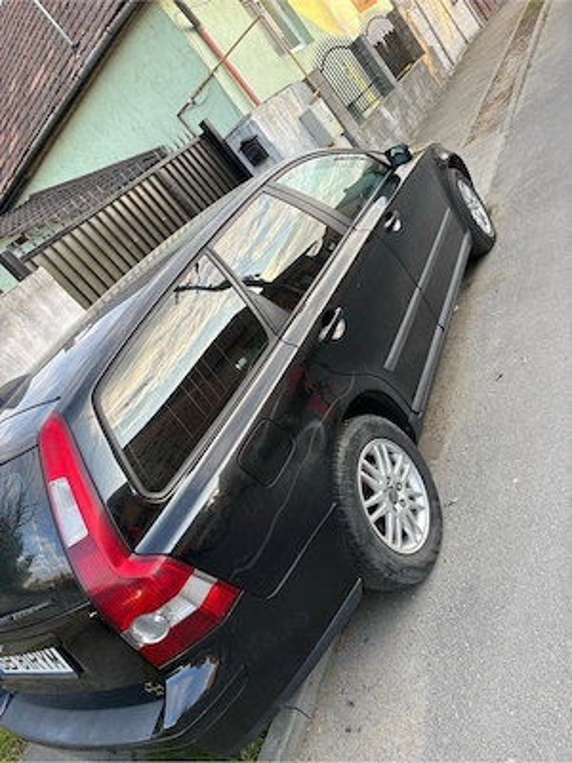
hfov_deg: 53.1
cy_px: 382
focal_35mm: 26
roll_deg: +40.9
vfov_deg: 67.3
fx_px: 573
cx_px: 286
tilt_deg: -16.8
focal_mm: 5.96
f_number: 1.6
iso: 40
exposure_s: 1/121
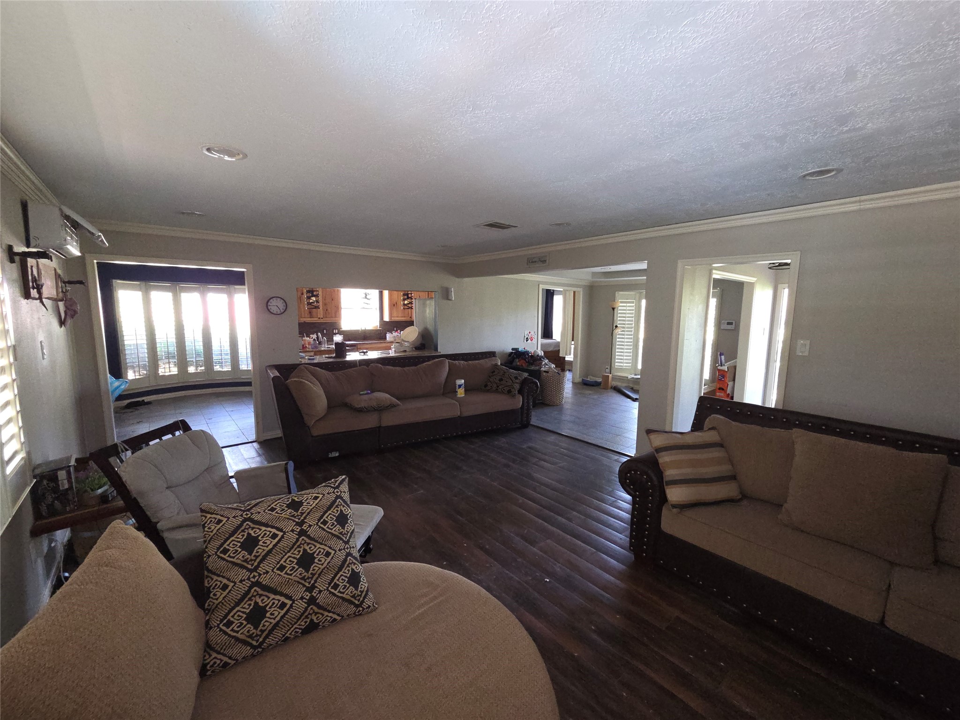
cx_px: 480
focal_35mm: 13
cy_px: 360
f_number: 2.2
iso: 320
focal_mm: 2.2
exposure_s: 1/30
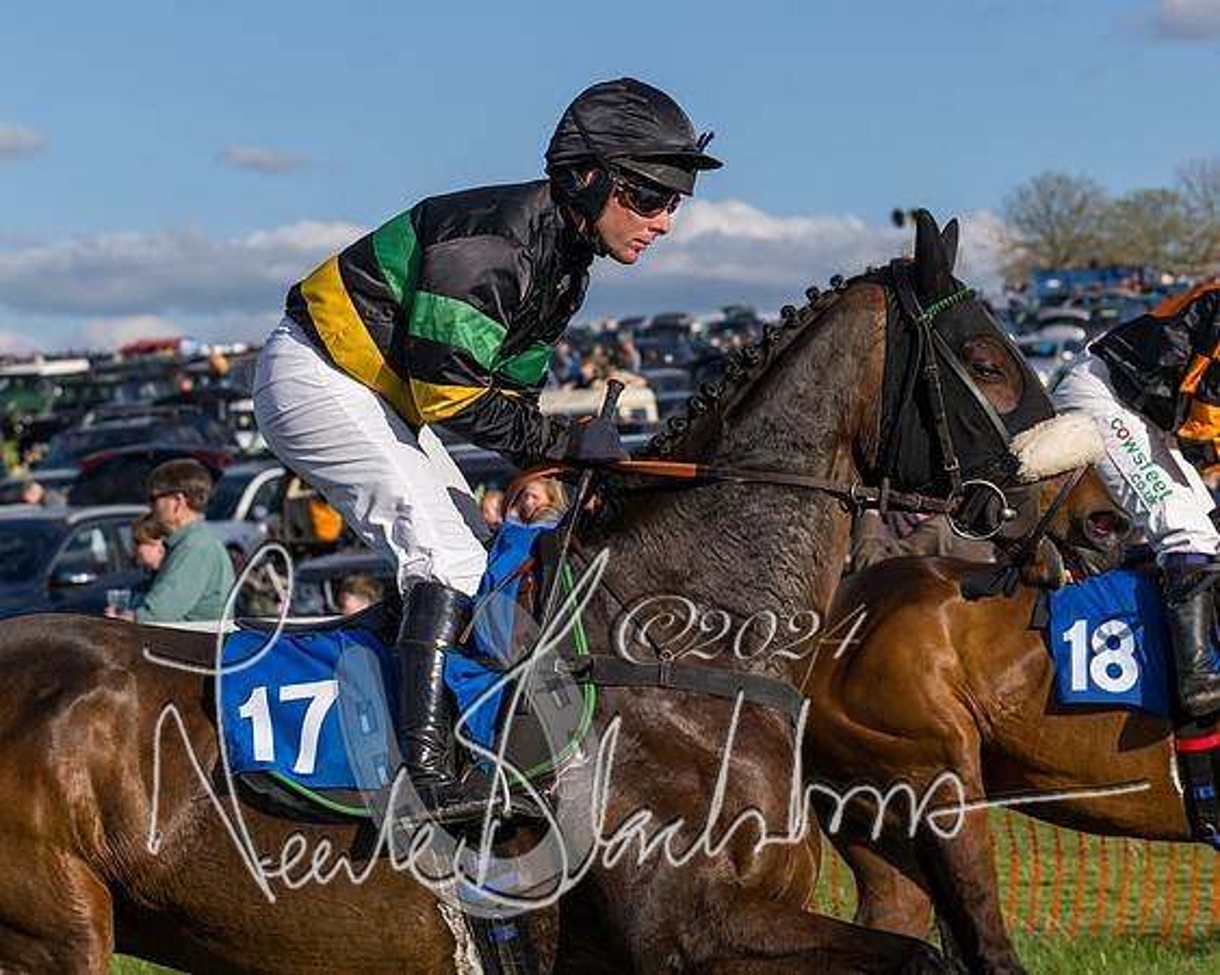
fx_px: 5238
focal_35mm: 145
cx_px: 768
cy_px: 576
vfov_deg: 10.6
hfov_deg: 13.3
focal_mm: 70
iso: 400
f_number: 5
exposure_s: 1/3200
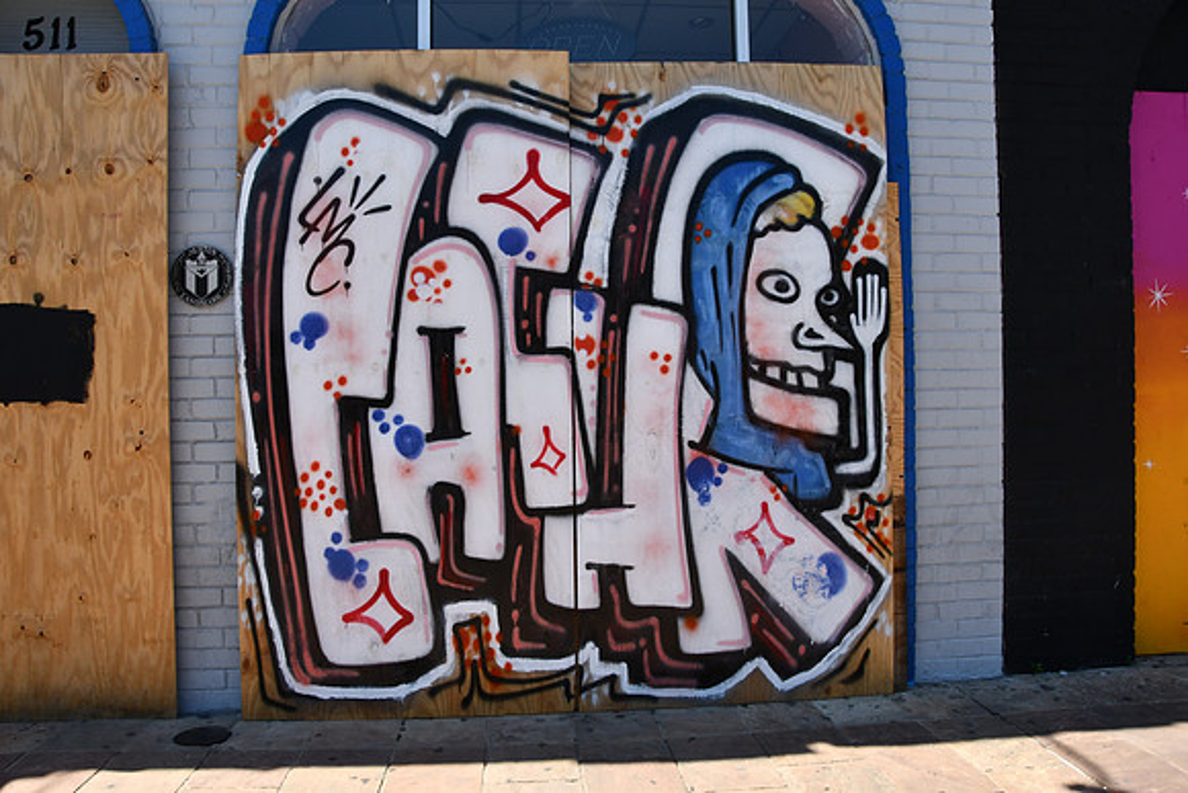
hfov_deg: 67.4
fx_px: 891
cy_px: 396
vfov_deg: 48.0
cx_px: 594
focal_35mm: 27
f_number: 22
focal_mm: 18
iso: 360
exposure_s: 1/100
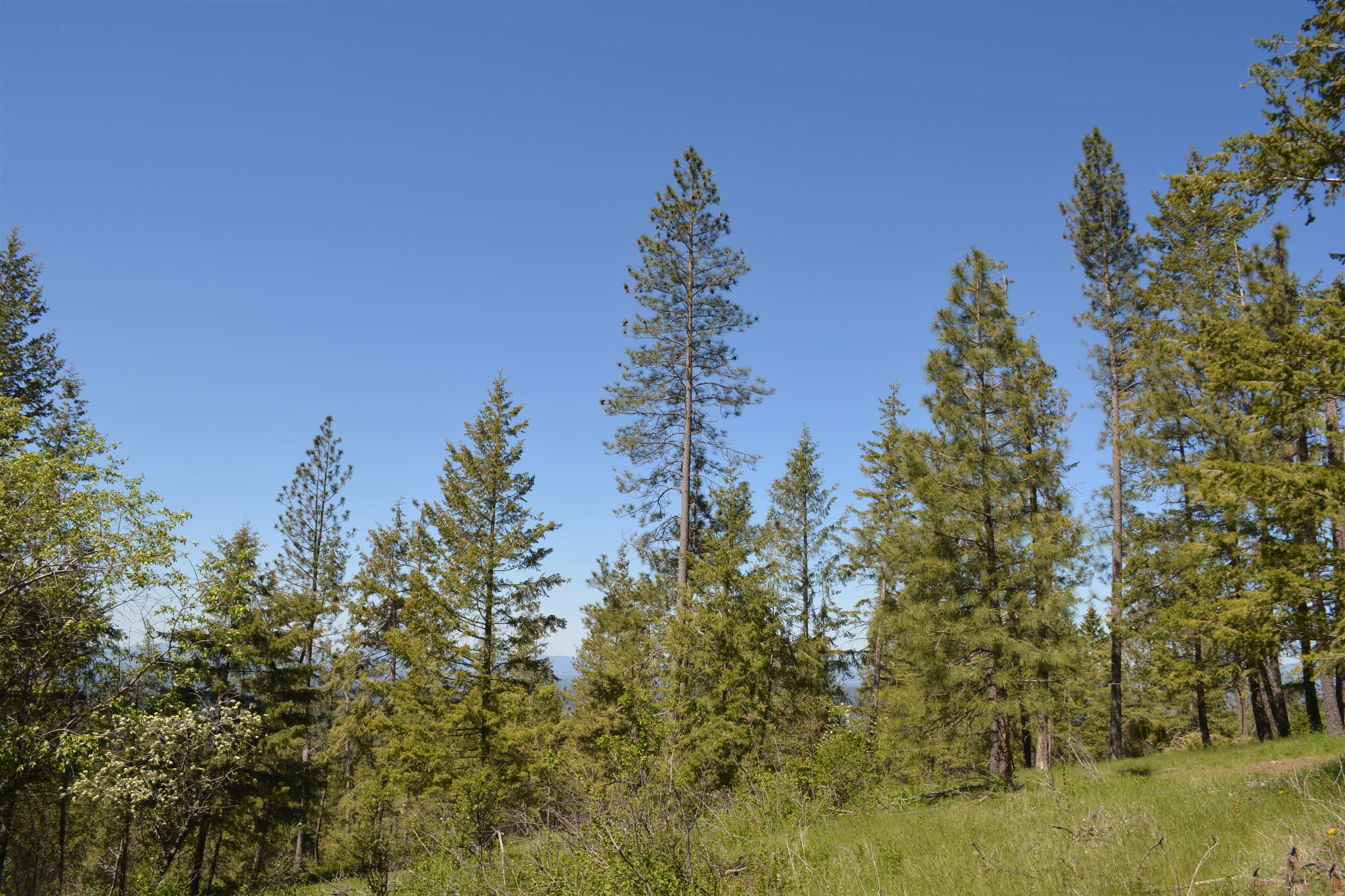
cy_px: 448
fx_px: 1009
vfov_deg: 47.9
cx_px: 672
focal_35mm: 27
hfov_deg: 67.4
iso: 110
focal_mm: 18
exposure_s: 1/250
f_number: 8
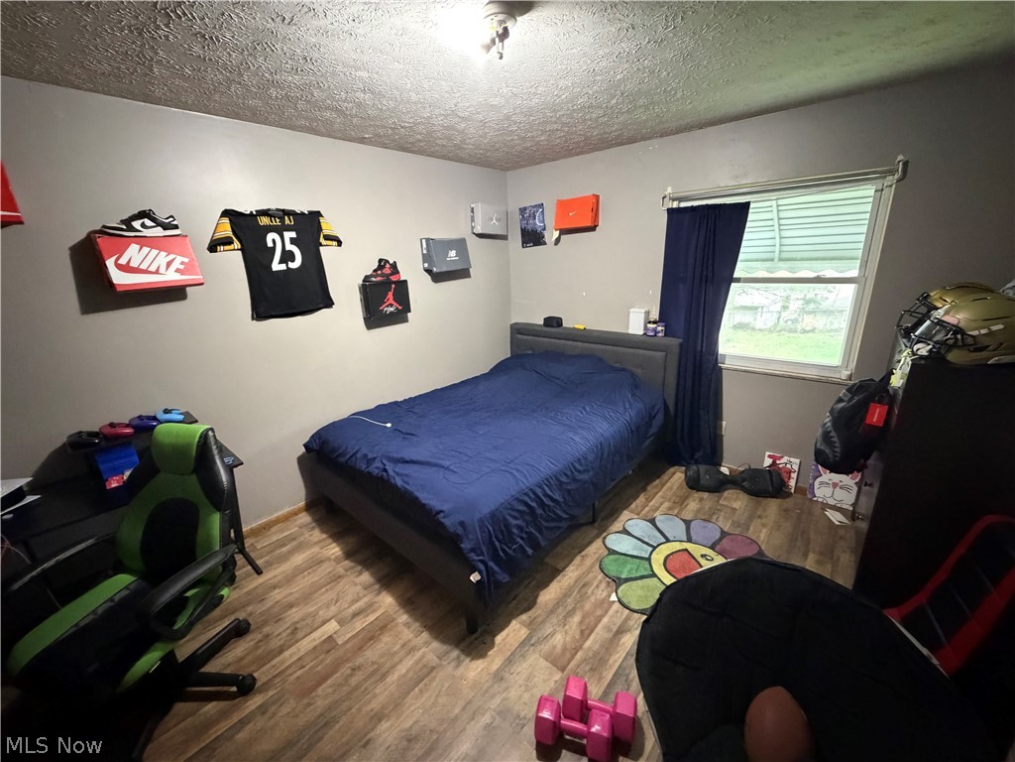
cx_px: 508
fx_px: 411
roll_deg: +2.0
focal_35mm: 14
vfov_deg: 85.7
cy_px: 381
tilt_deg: -16.9
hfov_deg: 102.1
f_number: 2.2
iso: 2000
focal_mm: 2.22
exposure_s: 1/30
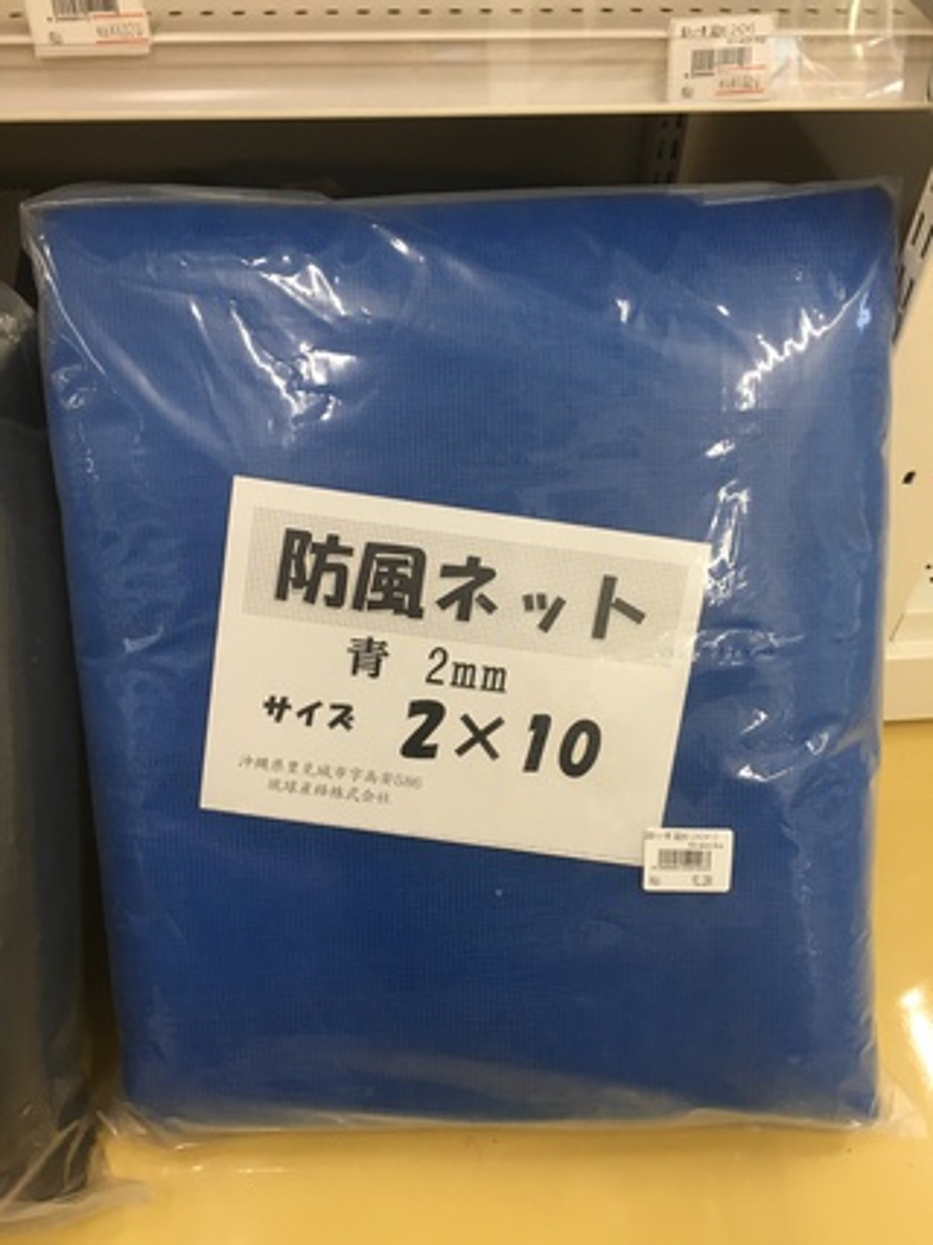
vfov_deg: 61.7
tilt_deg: -48.6
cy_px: 622
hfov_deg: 48.2
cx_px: 466
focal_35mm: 29
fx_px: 1043
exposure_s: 1/30
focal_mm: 4.15
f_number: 2.2
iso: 25
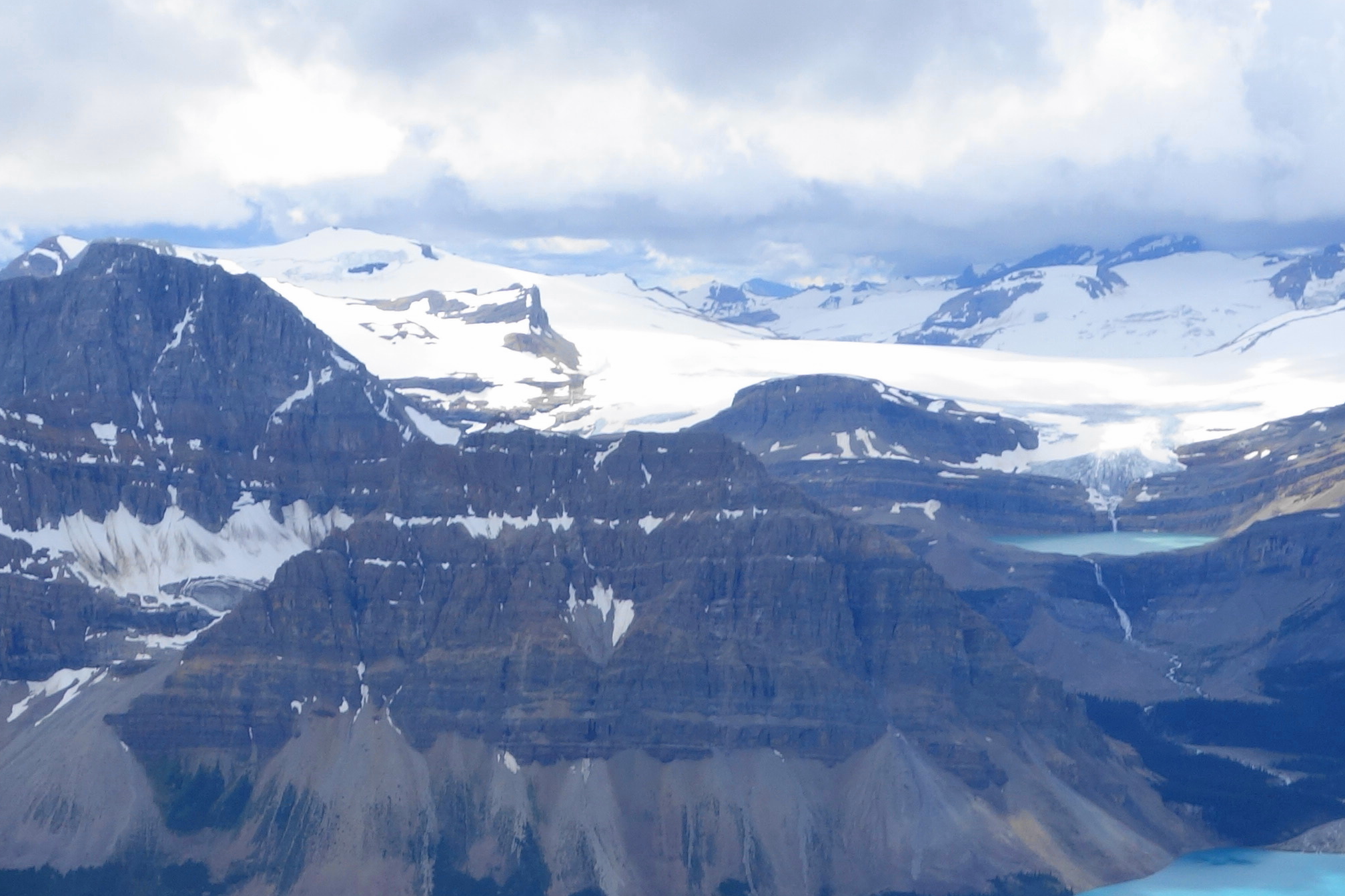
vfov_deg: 16.8
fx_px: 2839
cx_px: 674
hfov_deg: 26.7
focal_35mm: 76
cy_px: 1195
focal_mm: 10.4
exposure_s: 1/500
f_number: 5.6
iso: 125
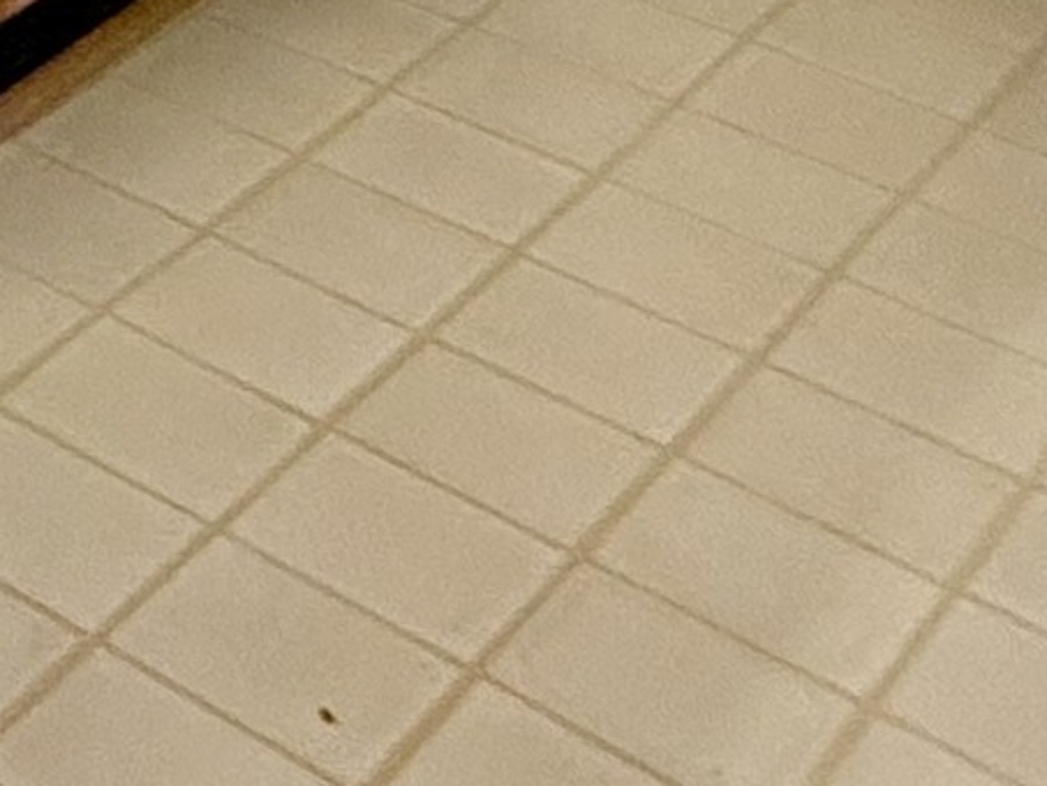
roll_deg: +0.2
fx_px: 2874
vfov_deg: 10.9
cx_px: -1262
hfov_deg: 15.1
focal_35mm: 95
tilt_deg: +2.7
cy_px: -1503
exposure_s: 1/120
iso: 250
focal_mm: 2.22
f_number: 2.2
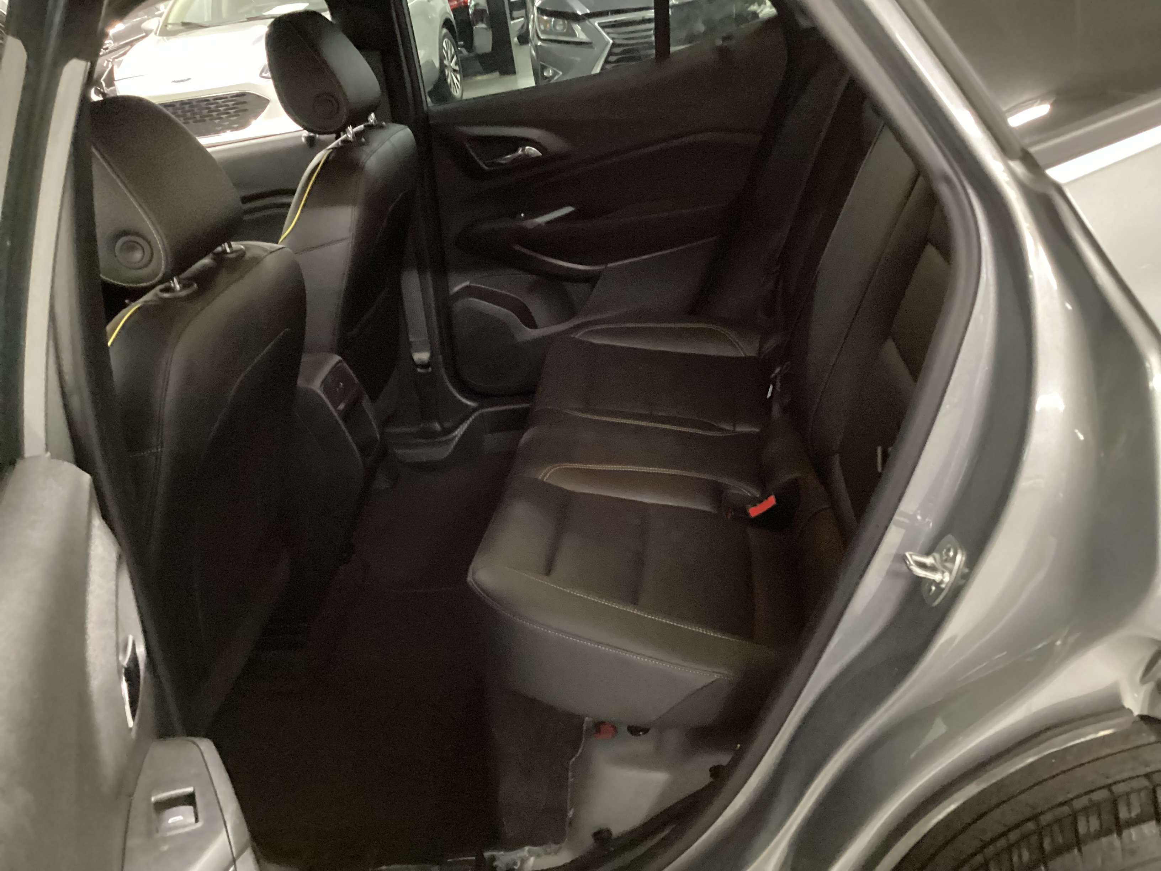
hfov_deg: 58.4
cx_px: 580
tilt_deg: -27.3
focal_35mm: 31
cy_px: 436
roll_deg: +8.1
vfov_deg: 45.4
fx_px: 1040
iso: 800
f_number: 2.4
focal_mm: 3.3
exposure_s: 1/17
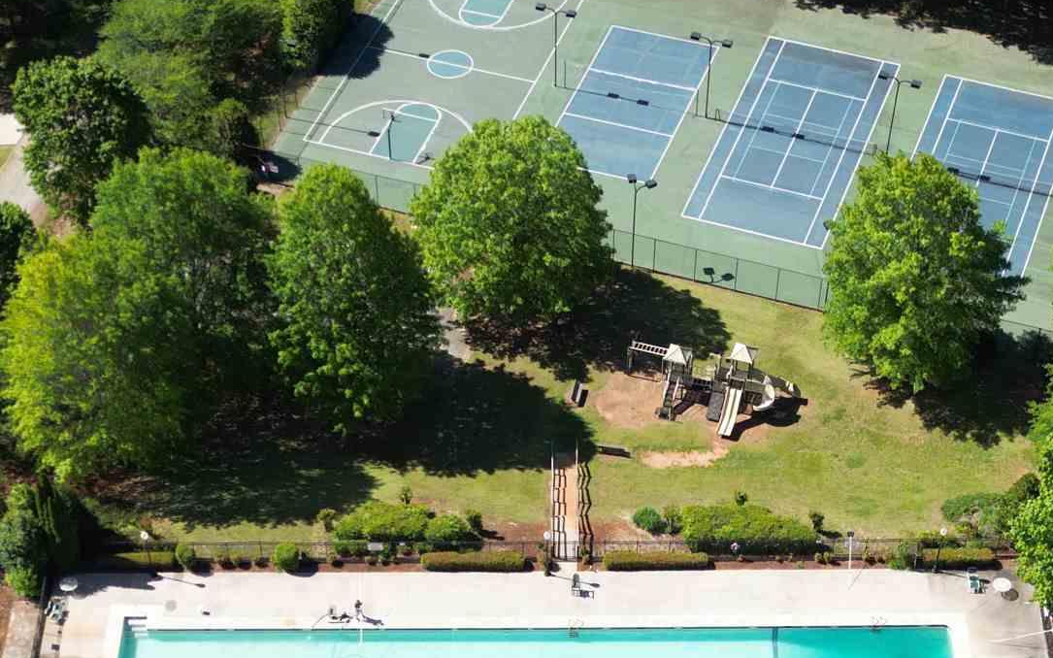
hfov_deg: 28.6
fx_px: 2066
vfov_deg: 17.4
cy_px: 747
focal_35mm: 72
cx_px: 575
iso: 120
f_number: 1.7
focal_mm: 6.72
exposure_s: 1/1500
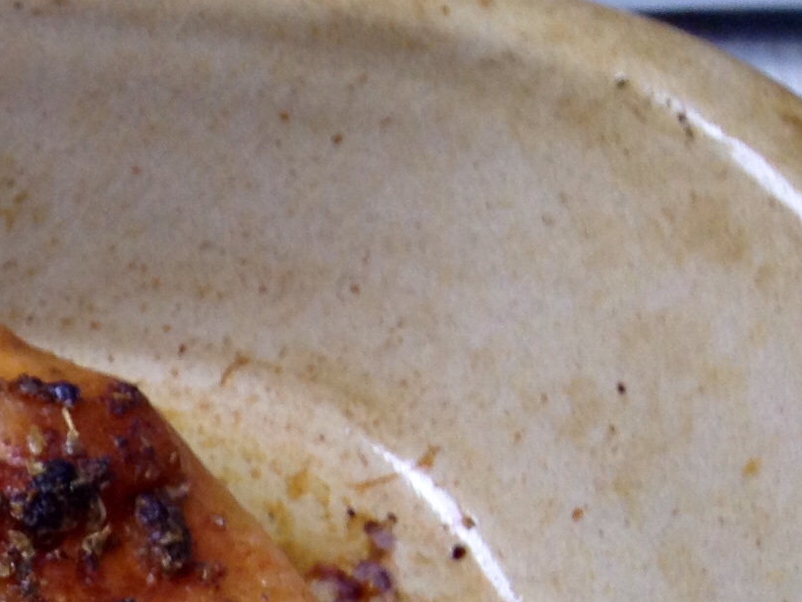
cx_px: -736
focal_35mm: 140
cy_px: 1054
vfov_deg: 10.1
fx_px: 3244
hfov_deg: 12.6
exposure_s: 1/20
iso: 64
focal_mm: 4.28
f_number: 2.4
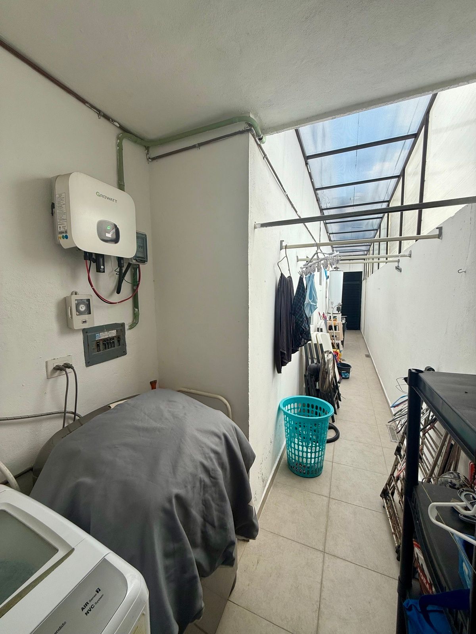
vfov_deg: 102.1
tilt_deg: -4.4
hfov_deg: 85.7
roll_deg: +0.5
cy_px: 317
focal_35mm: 14
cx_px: 238
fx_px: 257
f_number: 2.2
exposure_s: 1/370
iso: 50
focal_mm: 2.22
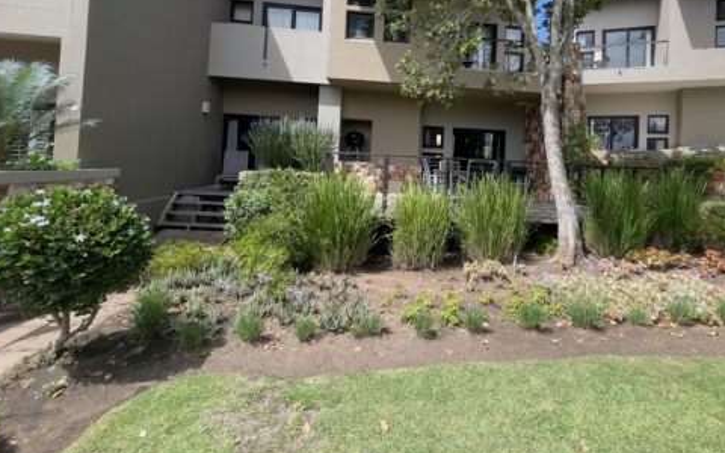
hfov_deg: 93.9
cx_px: 405
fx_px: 336
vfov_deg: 66.4
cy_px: 156
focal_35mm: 17
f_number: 2.4
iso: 25
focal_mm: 1.54
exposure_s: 1/489
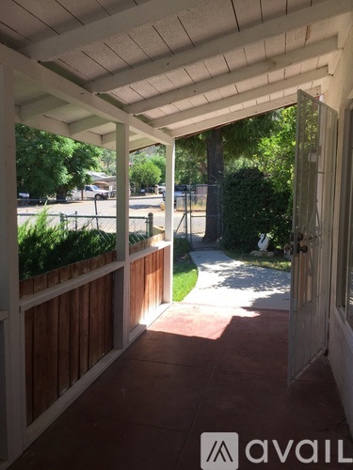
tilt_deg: -4.5
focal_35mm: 29
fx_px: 394
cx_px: 176
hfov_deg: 48.2
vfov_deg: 61.7
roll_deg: -0.1
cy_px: 235
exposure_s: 1/549
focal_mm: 4.15
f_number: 2.2
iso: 32
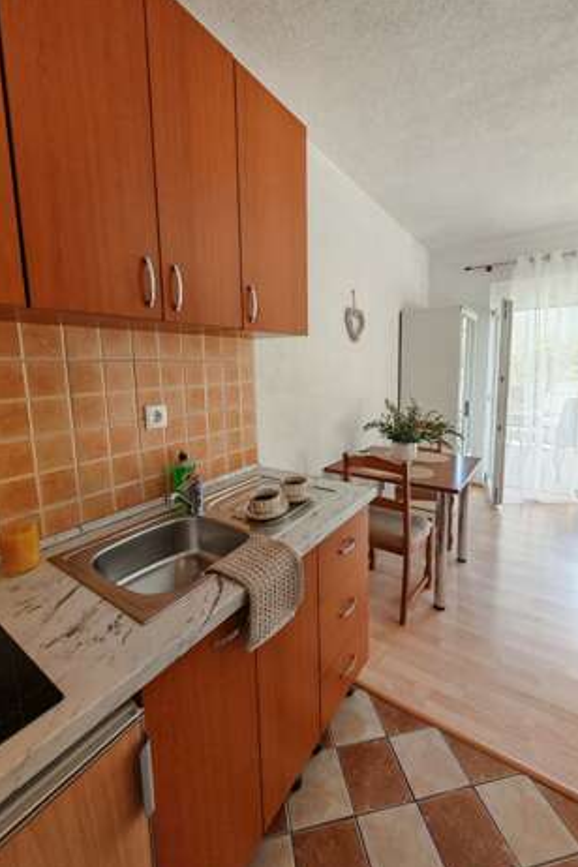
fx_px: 361
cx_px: 295
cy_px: 413
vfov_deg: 100.3
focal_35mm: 15
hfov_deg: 77.3
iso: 50
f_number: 2
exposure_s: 1/120
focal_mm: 1.82
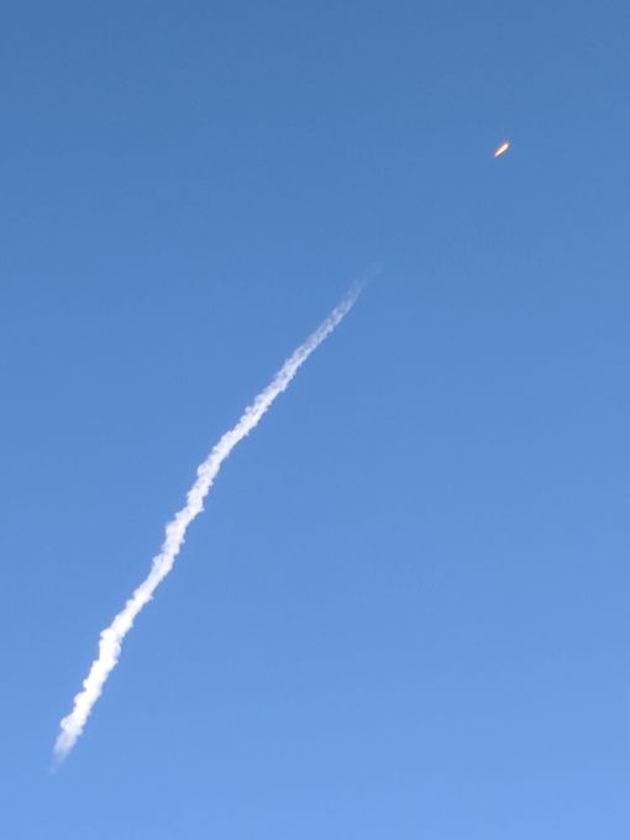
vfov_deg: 67.3
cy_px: 420
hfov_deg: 53.1
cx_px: 315
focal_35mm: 26
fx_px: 631
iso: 51
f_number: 2
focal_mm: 4.67
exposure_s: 1/1661
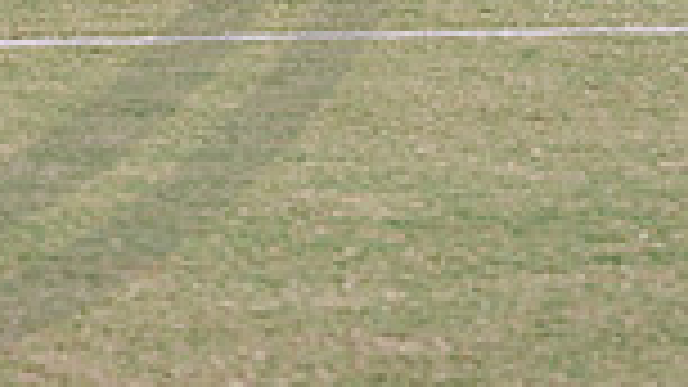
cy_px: -389
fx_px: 6512
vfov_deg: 3.4
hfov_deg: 6.0
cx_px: -306
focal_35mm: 357
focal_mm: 90
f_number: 4
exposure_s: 1/200
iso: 640
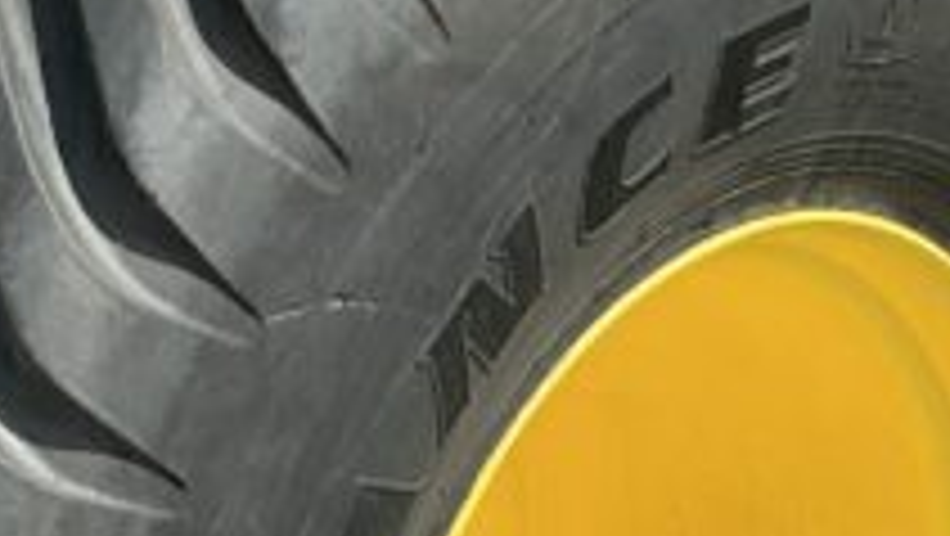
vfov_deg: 8.1
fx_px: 3731
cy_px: 680
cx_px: 450
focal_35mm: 148
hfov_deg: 14.5
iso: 25
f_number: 1.8
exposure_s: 1/1377
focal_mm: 3
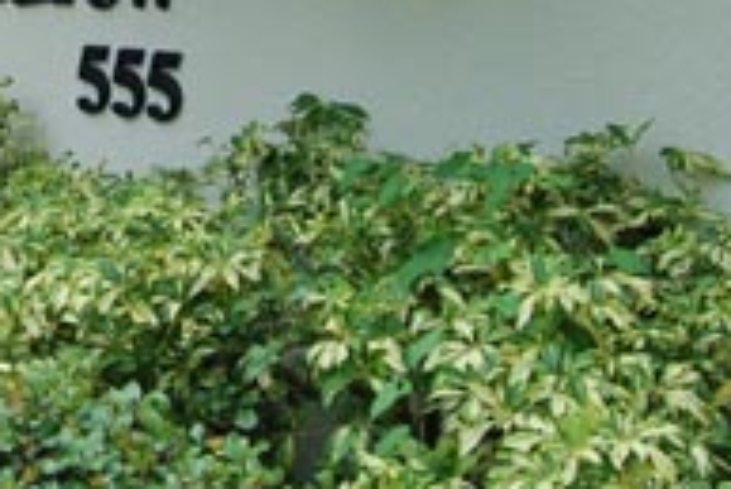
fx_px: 1799
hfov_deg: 21.3
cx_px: -148
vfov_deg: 14.7
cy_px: -186
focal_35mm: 89
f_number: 7.1
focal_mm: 19
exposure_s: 1/200
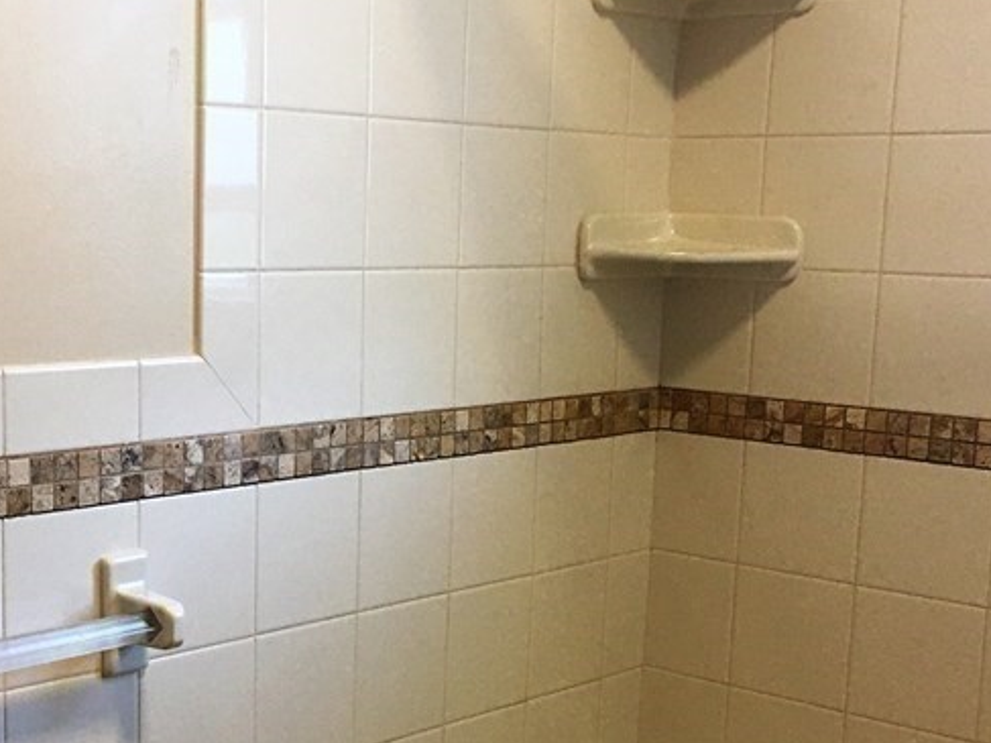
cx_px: 281
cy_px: 499
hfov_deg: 31.3
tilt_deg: -6.8
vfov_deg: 23.9
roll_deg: -1.0
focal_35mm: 61
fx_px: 1746
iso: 40
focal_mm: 4.15
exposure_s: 1/30
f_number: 2.2
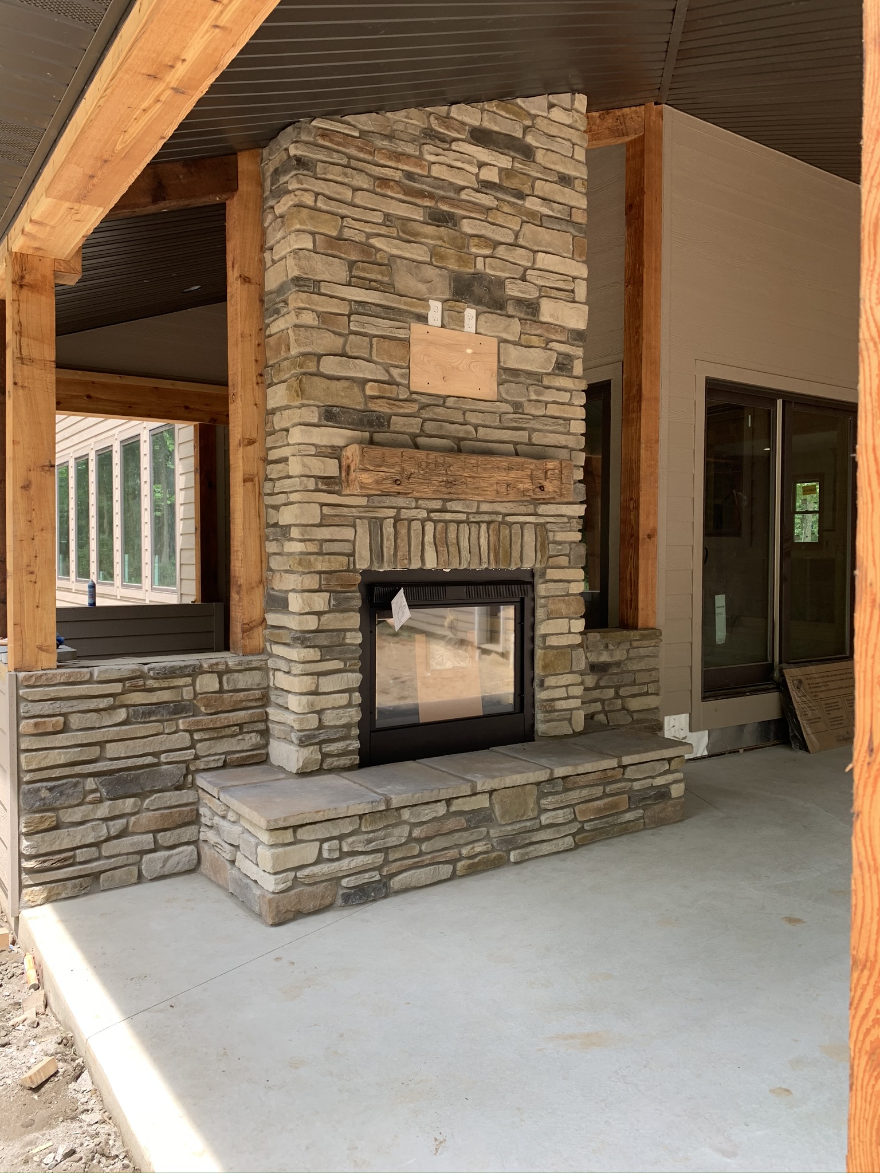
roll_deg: +0.2
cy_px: 586
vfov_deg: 67.3
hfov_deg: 53.1
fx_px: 881
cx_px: 440
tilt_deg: -0.6
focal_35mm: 26
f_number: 1.8
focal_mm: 4.25
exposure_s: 1/161
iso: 25
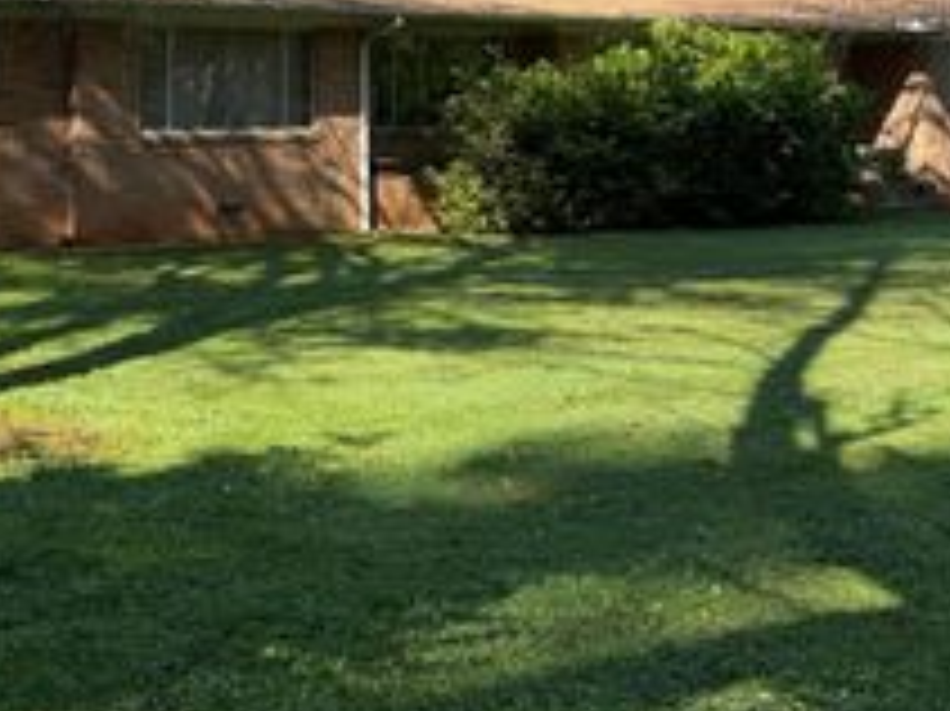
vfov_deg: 25.2
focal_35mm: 57
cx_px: 167
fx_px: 1563
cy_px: 137
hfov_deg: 32.7
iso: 80
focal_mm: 6.76
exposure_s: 1/1410
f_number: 1.78
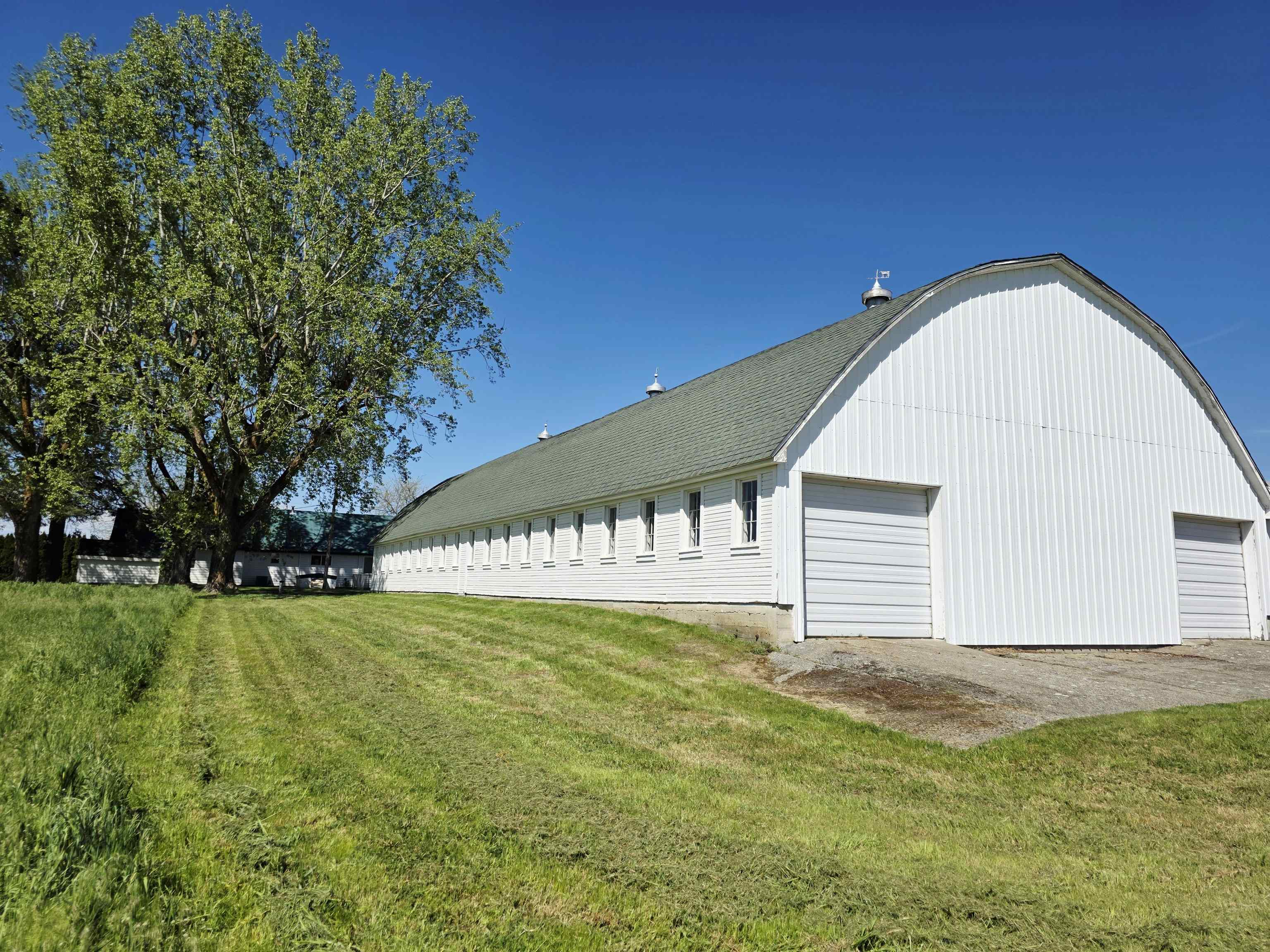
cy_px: 476
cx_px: 635
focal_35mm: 23
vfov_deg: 58.9
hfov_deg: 73.9
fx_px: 844
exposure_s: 1/10000
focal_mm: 6.3
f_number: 1.7
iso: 50
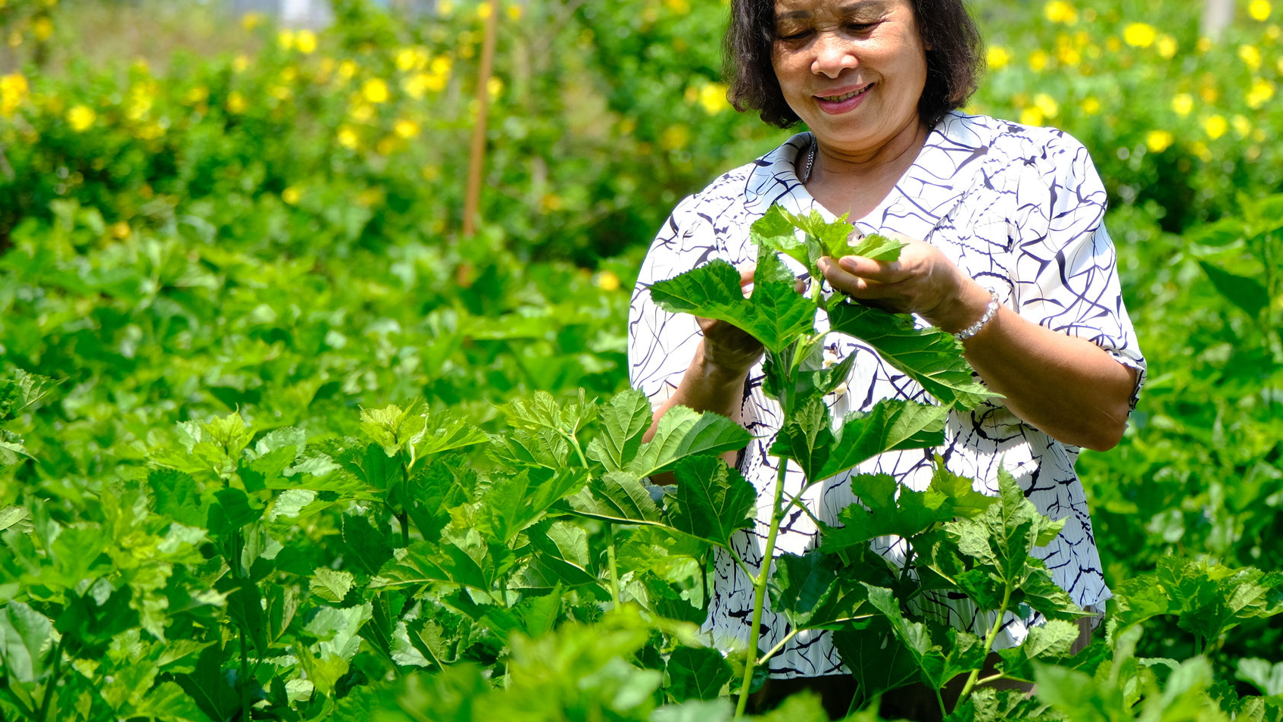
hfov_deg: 14.1
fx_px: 5171
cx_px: 735
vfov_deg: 8.0
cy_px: 213
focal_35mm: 152
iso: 1000
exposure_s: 1/4000
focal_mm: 80
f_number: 4
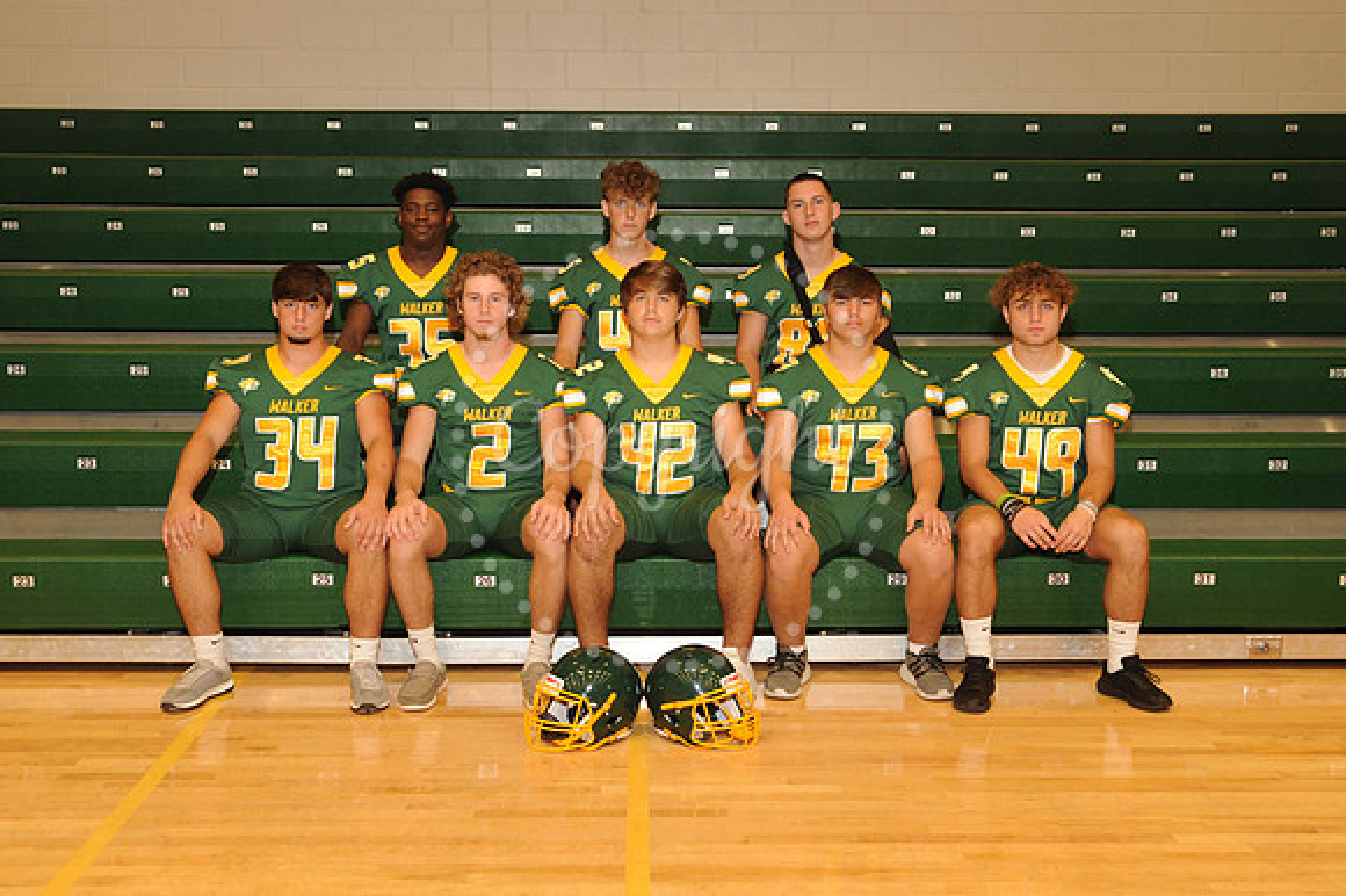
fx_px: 1794
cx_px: 673
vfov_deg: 28.0
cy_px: 448
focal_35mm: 48
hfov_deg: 41.1
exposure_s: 1/60
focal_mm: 48
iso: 1250
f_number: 6.3
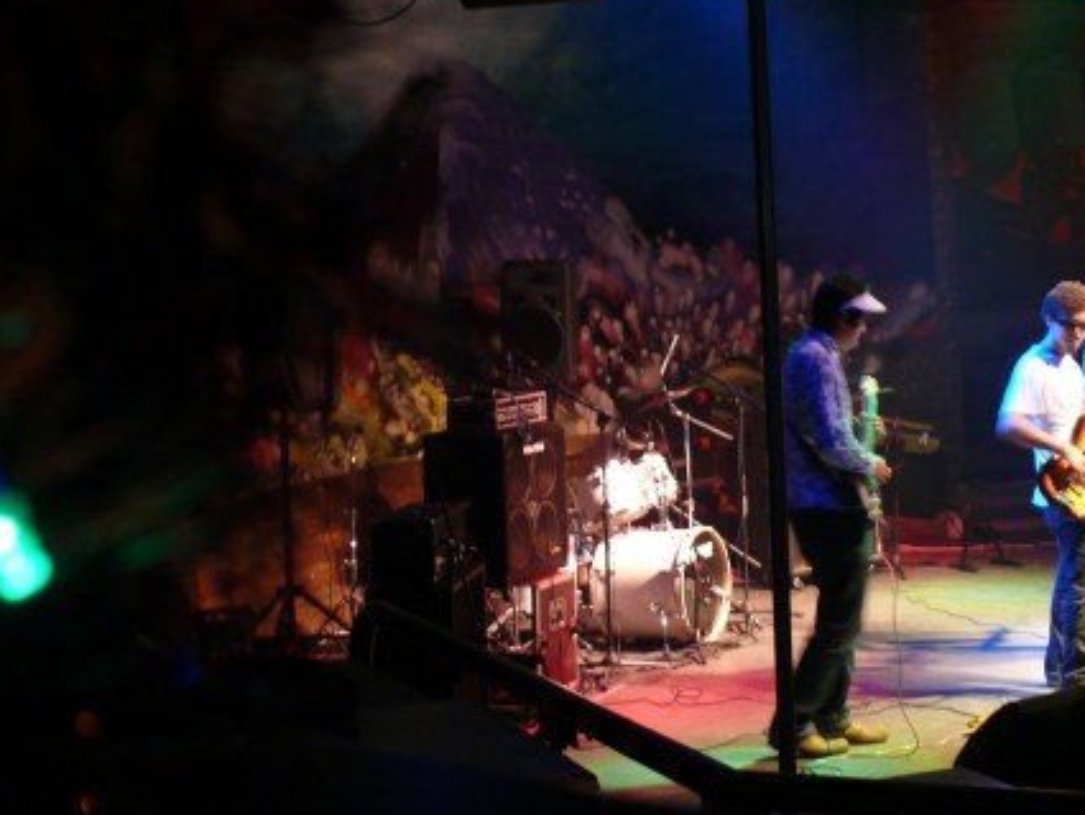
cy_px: 441
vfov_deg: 22.3
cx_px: 592
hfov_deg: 29.4
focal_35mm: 66
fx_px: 2069
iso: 200
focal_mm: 9.8
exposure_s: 1/5
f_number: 3.2
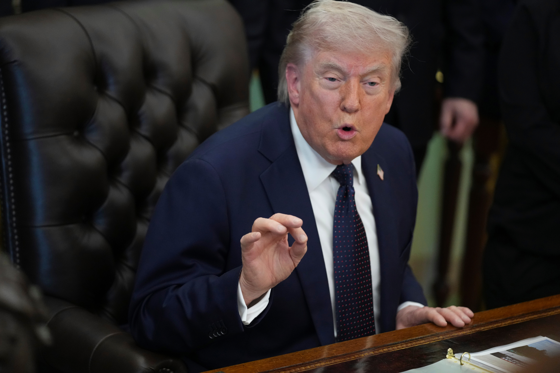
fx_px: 2271
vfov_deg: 9.4
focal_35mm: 146
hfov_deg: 14.1
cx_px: 280
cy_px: 186
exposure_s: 1/500
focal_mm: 146
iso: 5000
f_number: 2.8
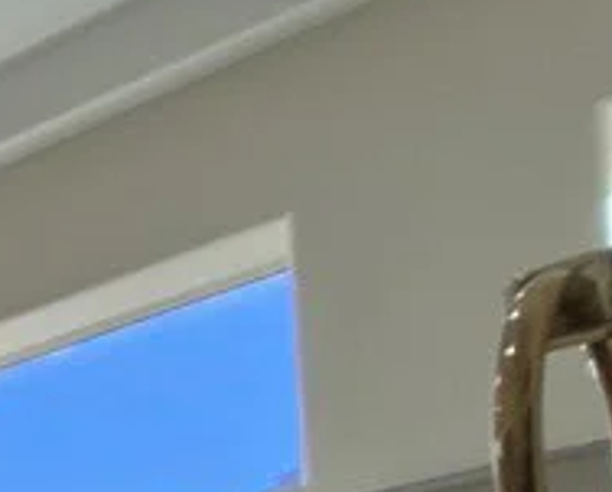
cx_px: -970
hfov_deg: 13.9
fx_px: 1252
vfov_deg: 17.2
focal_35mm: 69
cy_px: 942
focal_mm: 1.74
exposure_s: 1/373
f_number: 2.2
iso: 50
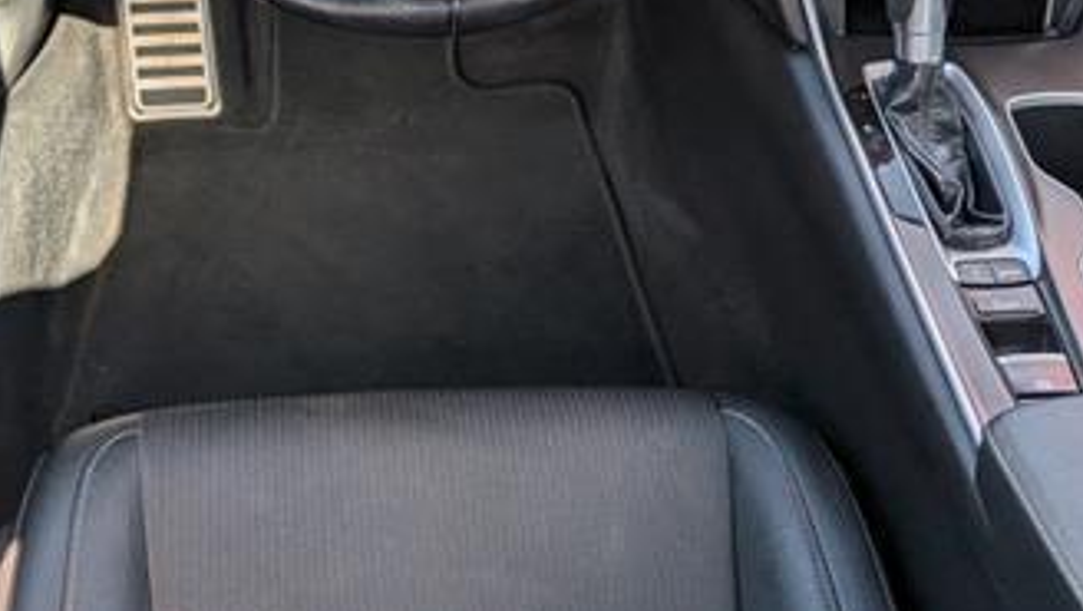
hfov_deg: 40.3
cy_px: 76
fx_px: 1466
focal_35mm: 51
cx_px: 413
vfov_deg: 23.0
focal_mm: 6.9
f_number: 1.68
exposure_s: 1/1000
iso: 21
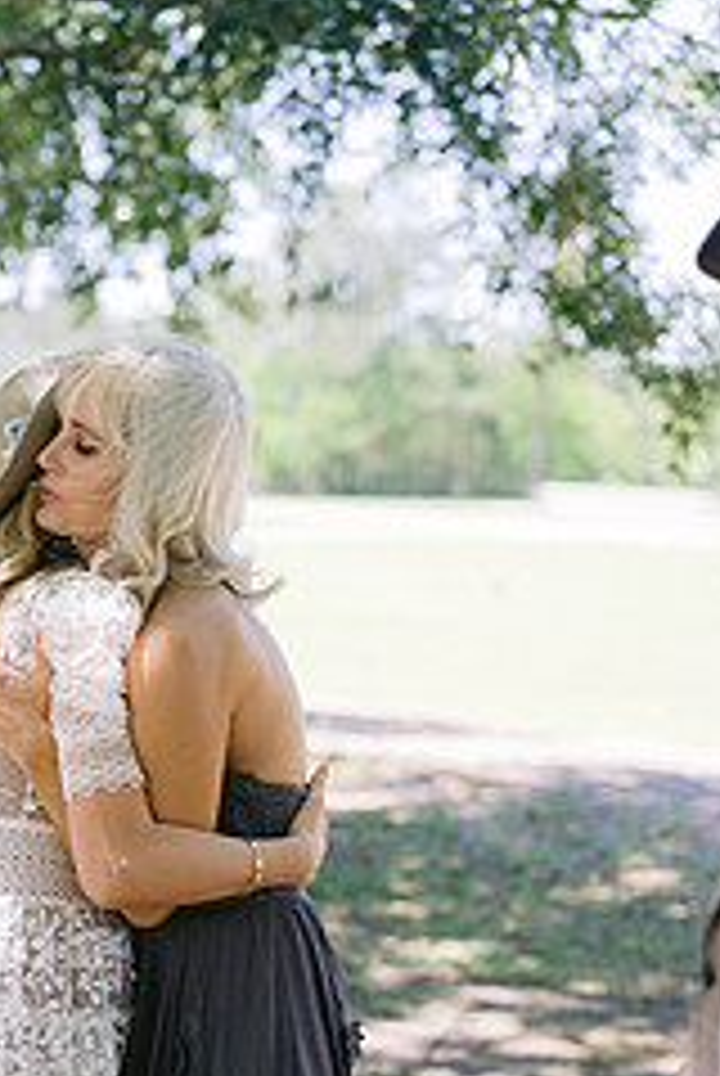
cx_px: 126
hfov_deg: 14.5
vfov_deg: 21.6
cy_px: 711
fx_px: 2812
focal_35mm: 94
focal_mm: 50
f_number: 2.2
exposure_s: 1/2000
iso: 400
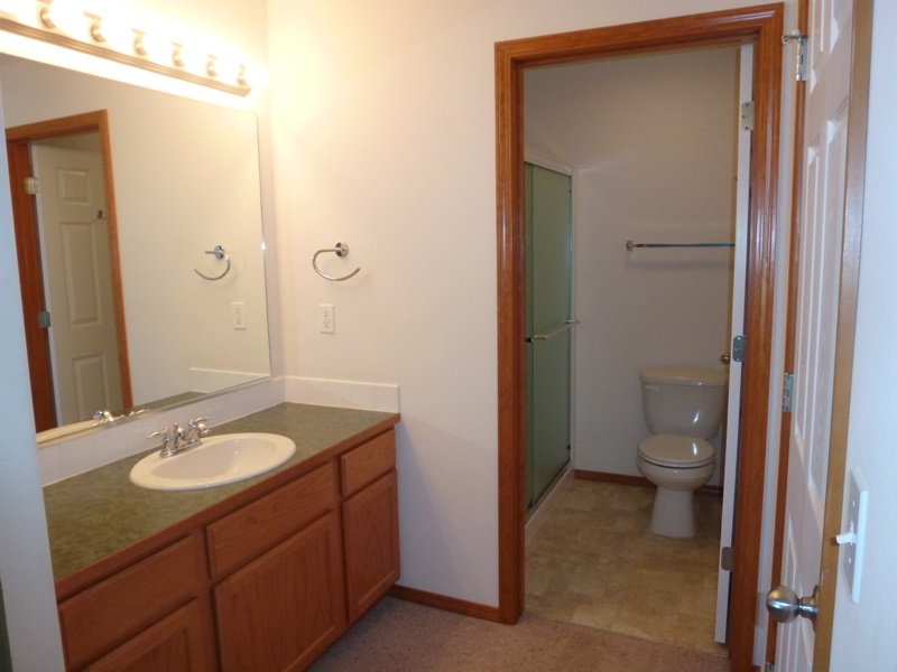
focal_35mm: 24
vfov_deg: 56.8
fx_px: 622
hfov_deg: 71.6
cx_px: 448
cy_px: 336
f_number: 3.3
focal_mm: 4.3
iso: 200
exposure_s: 1/60
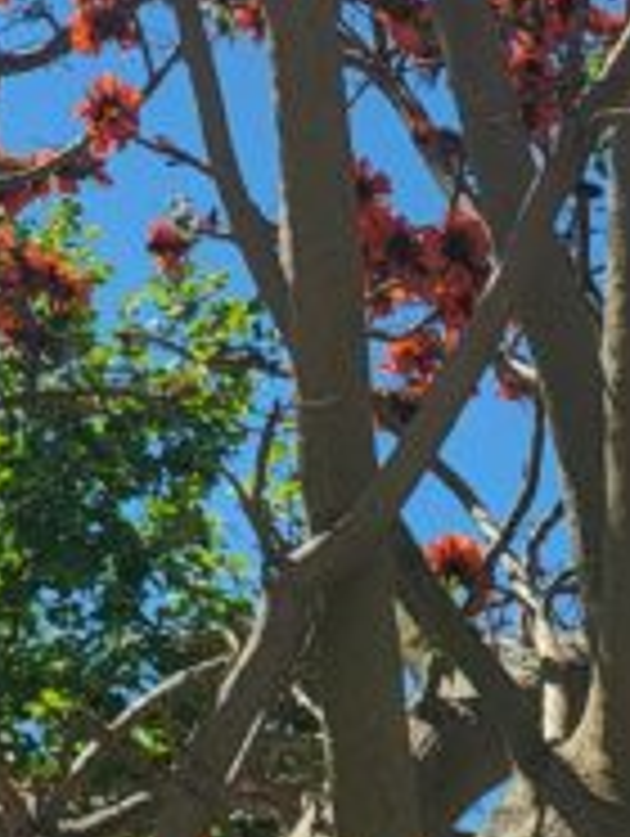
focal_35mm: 132
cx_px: -274
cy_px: -608
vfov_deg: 13.6
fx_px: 3196
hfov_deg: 10.9
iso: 40
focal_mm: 5
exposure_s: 1/5257
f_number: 1.8
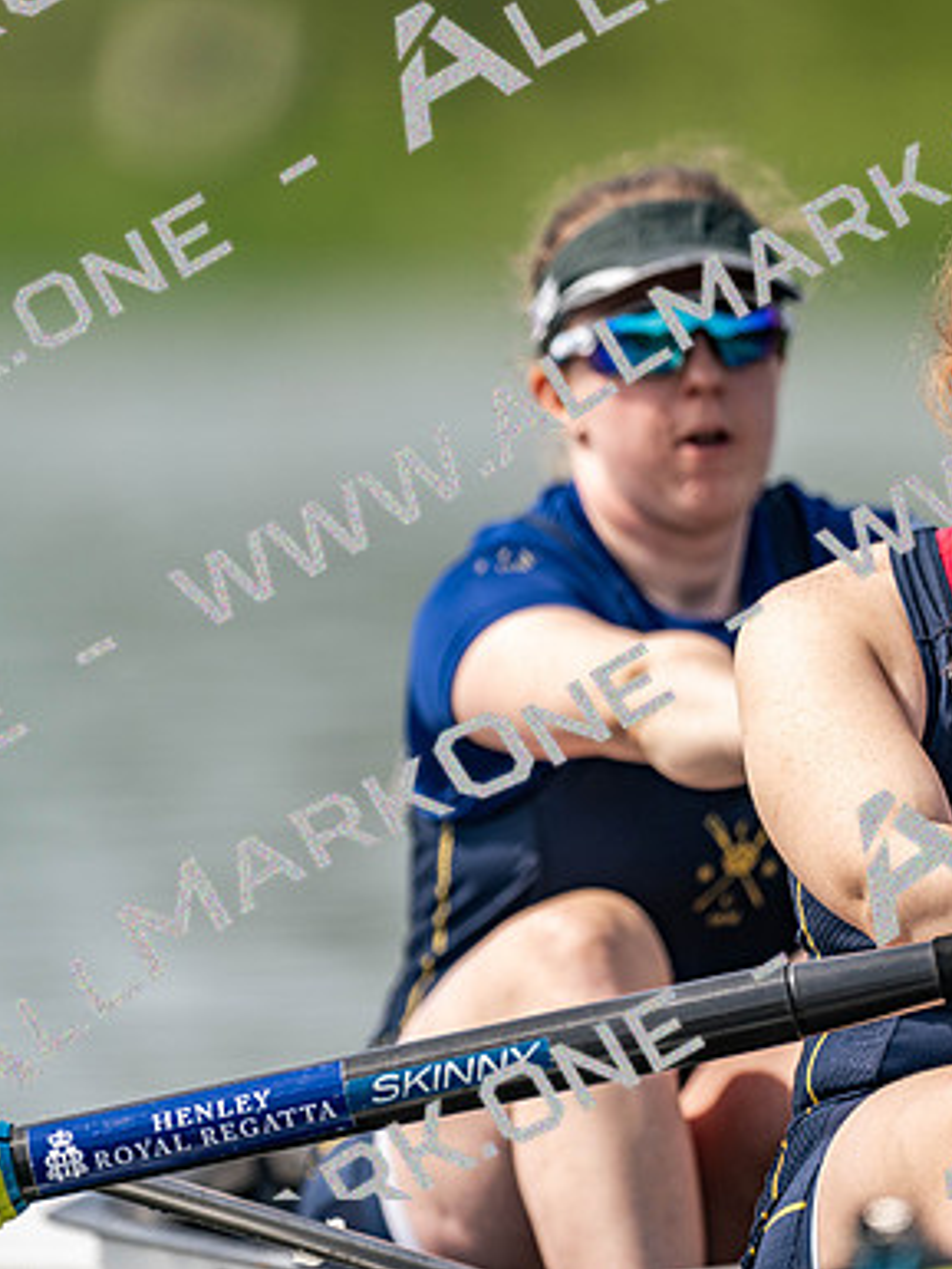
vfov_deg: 2.3
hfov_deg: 1.7
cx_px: 576
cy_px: 634
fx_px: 31884
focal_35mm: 870
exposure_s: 1/2500
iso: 320
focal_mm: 600
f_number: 4
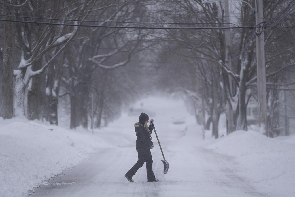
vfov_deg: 7.5
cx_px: 148
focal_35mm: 182
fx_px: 1491
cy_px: 98
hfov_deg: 11.3
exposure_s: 1/2500
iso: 125
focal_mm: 182
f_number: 2.8
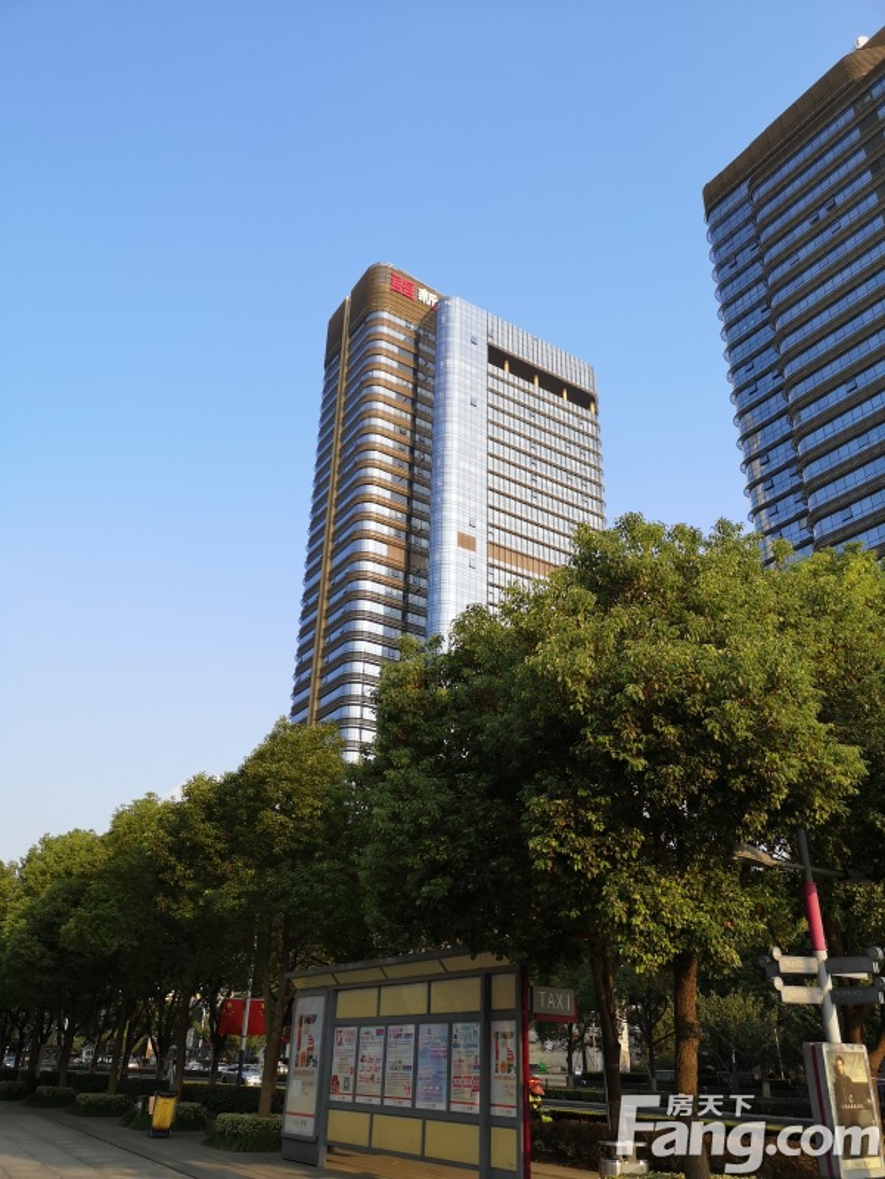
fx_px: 920
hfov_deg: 51.4
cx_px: 442
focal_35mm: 27
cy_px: 590
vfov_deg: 65.3
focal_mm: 3.95
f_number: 1.8
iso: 50
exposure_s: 1/917
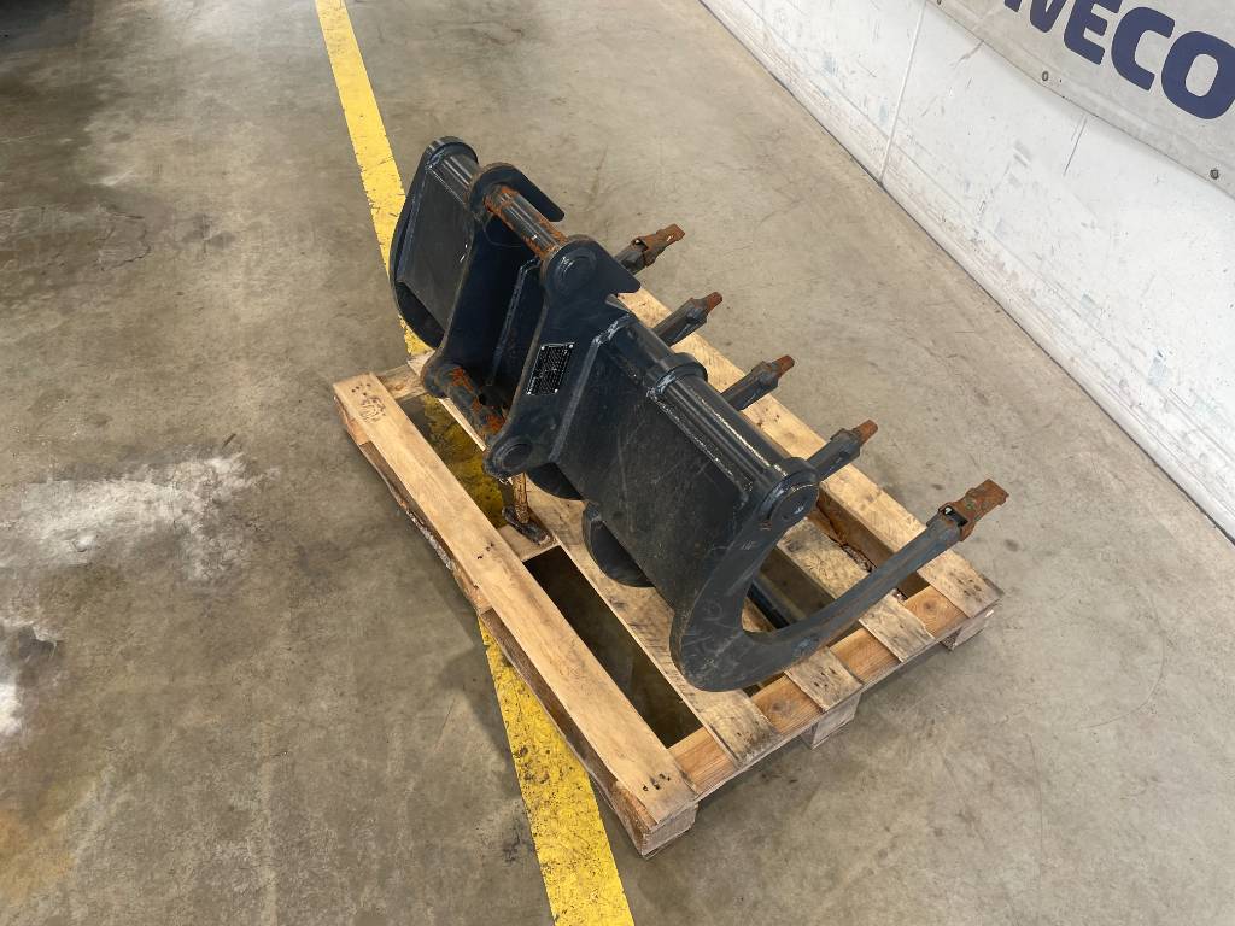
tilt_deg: -46.2
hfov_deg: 67.3
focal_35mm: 26
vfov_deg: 53.1
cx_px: 618
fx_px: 928
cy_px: 463
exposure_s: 1/148
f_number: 1.6
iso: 32
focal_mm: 4.2
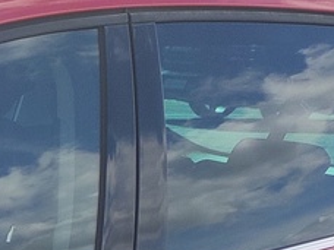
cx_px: -470
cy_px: 653
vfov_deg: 10.3
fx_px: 1148
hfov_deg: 12.7
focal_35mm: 119
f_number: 1.79
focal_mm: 4.74
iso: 50
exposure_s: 1/811
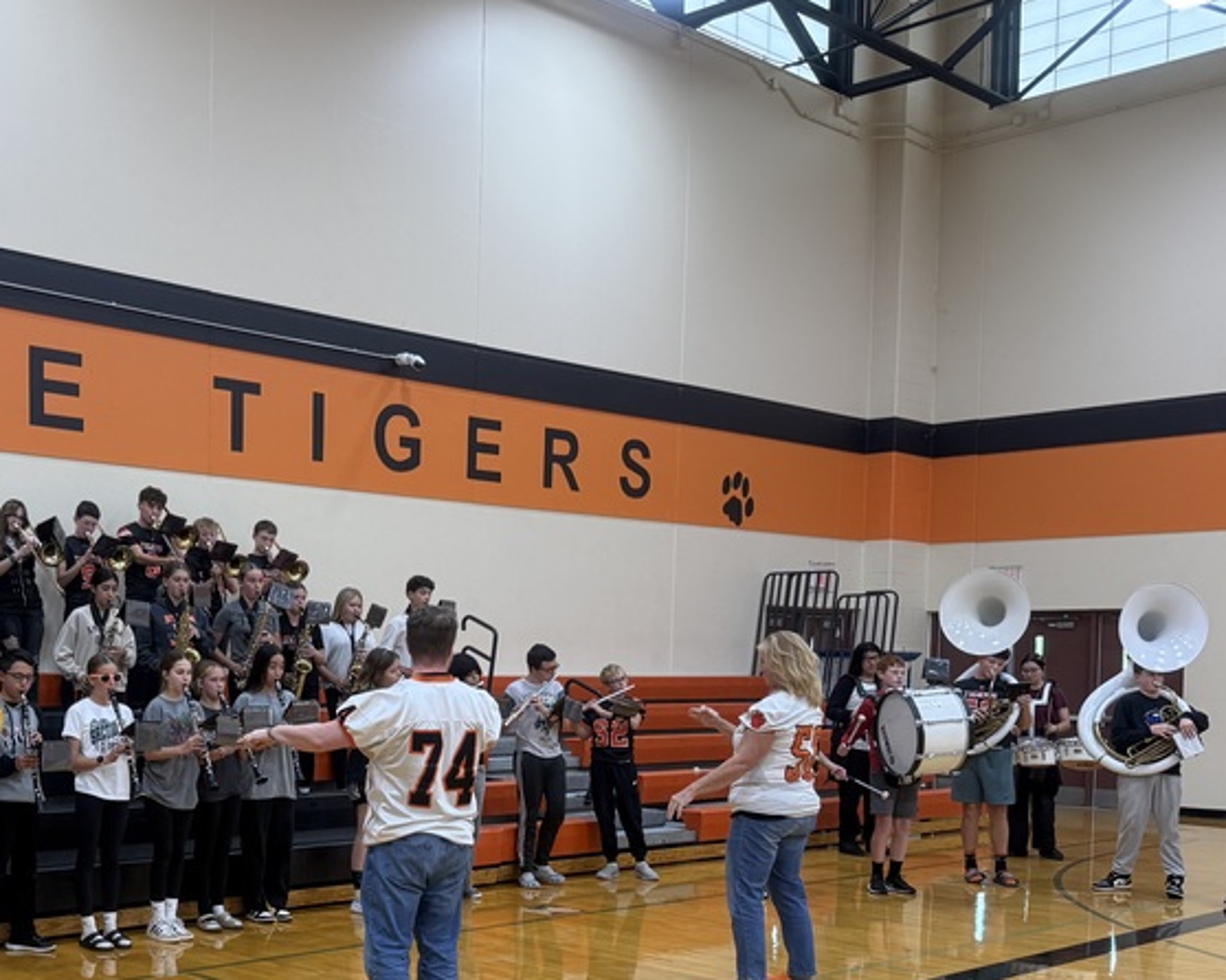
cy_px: 751
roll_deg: -0.8
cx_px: 290
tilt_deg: -3.4
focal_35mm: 43
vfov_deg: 34.1
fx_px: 1560
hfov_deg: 41.5
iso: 160
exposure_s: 1/121
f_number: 1.78
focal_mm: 6.76
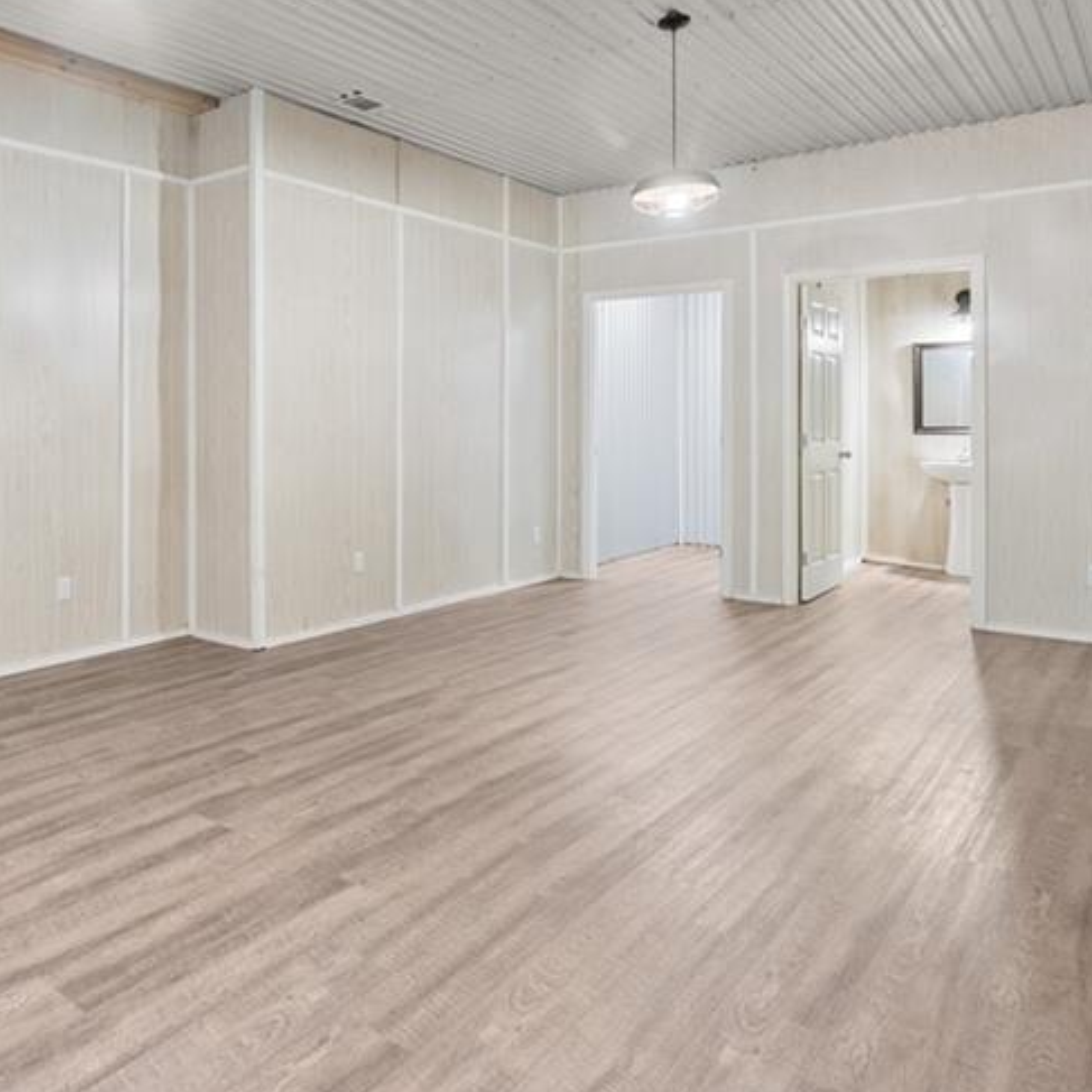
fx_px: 892
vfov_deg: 62.5
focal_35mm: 25
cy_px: 450
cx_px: 278
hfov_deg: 59.7
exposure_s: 1/2.5
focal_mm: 14
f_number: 7.1
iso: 800
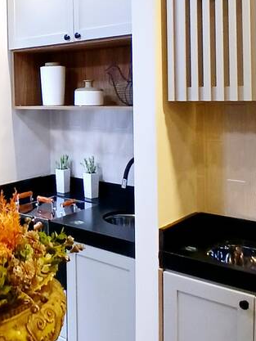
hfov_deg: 31.0
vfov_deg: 42.0
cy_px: 97
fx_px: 434
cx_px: 12
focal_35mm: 44
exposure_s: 1/30
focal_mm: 1.4
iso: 200
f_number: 2.2
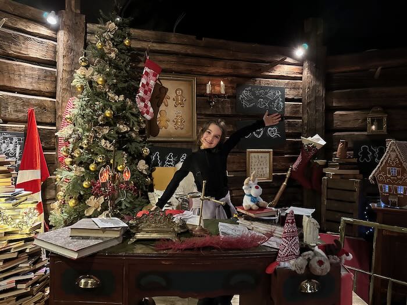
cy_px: 152
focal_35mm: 24
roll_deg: -0.5
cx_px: 204
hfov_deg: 71.6
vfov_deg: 56.8
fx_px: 282
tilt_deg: -1.7
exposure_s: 1/25
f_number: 1.78
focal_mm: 6.86
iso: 1250
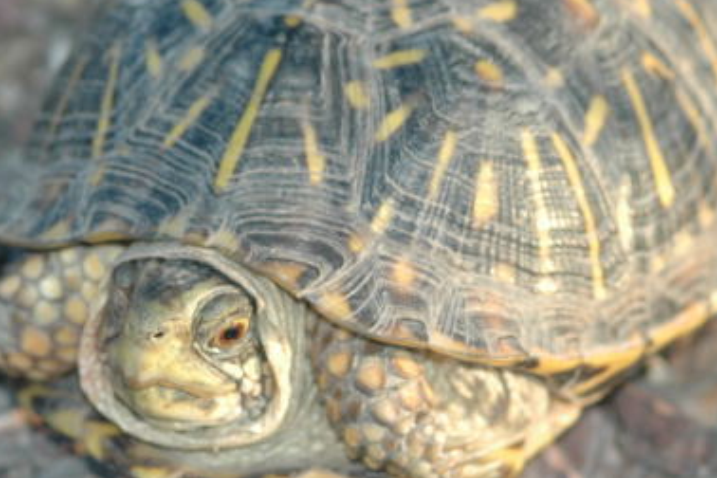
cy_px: 190
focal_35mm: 313
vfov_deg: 4.4
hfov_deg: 6.6
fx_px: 6233
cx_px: 326
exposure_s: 1/250
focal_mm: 105
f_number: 5.6
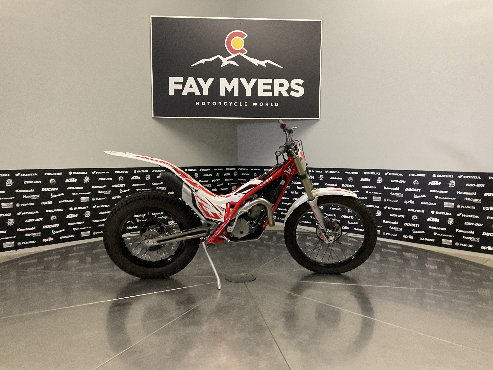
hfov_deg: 61.7
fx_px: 413
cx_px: 246
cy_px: 185
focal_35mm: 29
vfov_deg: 48.2
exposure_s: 1/60
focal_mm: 3
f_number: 1.8
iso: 200
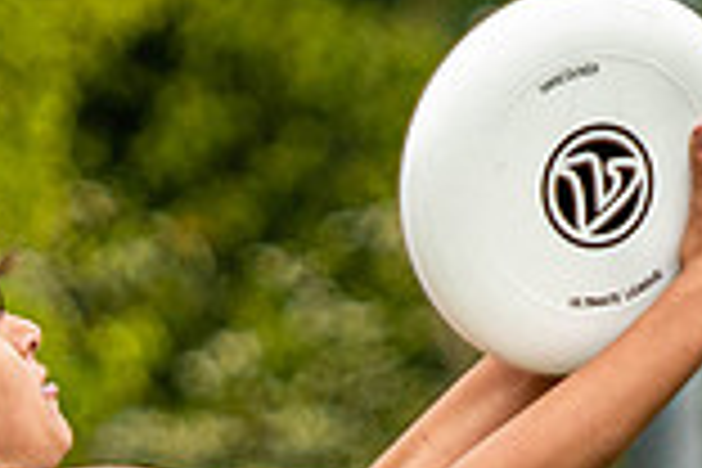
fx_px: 24120
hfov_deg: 1.7
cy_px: 1357
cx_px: -69
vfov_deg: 1.1
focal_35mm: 1237
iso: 160
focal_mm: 130
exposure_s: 1/1250
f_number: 2.8
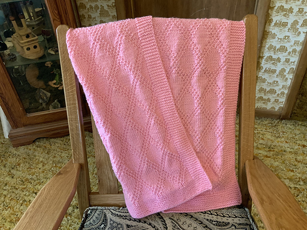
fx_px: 257
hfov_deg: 61.7
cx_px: 154
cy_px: 115
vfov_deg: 48.2
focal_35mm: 29
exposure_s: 1/60
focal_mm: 3
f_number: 1.8
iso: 250
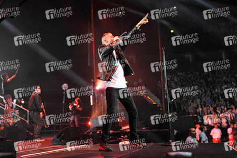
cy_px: 79
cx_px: 118
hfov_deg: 50.7
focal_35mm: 38
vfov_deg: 35.0
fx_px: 250
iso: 800
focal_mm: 38
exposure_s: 1/160
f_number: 3.2
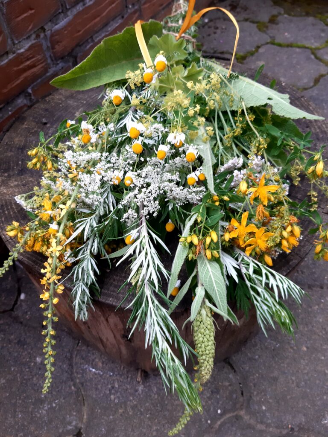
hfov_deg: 51.4
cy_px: 218
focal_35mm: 27
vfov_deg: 65.3
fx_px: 341
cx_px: 164
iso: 125
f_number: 1.7
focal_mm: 3.93
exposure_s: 1/50
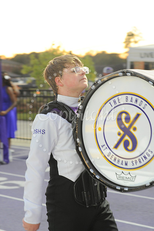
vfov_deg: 25.4
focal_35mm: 80
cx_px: 77
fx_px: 514
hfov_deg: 17.0
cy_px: 116
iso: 1250
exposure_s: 1/60
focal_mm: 80
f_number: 5.6
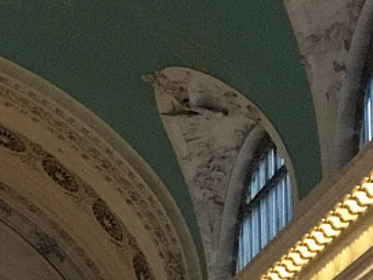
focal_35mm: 170
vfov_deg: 8.4
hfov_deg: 10.6
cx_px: -388
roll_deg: -1.0
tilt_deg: +6.7
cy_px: 531
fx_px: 1833
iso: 250
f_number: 2.2
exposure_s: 1/15
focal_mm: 4.15
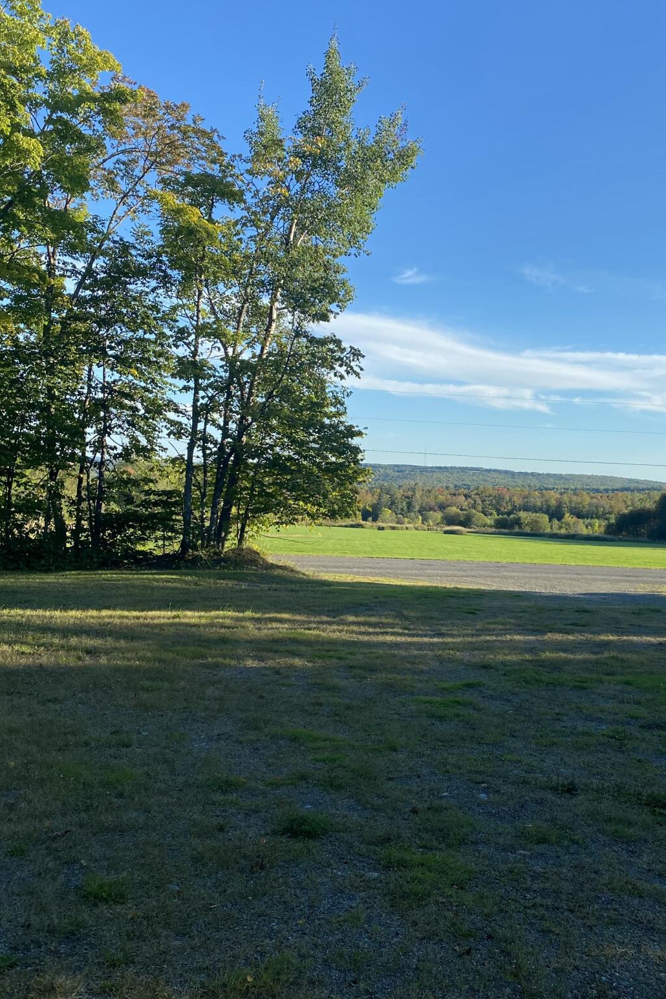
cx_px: 435
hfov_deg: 37.5
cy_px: 513
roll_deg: -3.4
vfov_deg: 54.4
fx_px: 971
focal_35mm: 35
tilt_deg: -1.3
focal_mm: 4.25
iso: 32
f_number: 1.8
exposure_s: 1/1464
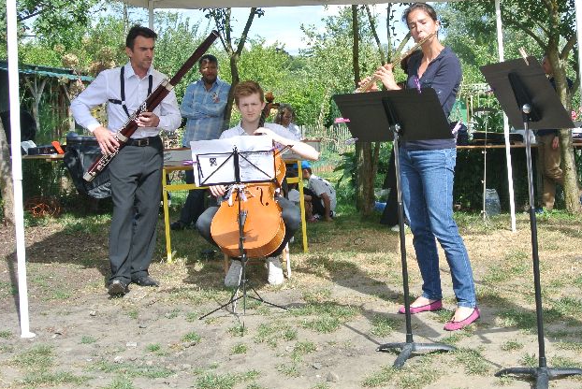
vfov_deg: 25.1
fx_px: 874
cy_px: 158
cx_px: 366
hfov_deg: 36.6
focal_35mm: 54
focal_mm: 15.7
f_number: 7.1
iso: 100
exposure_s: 1/125
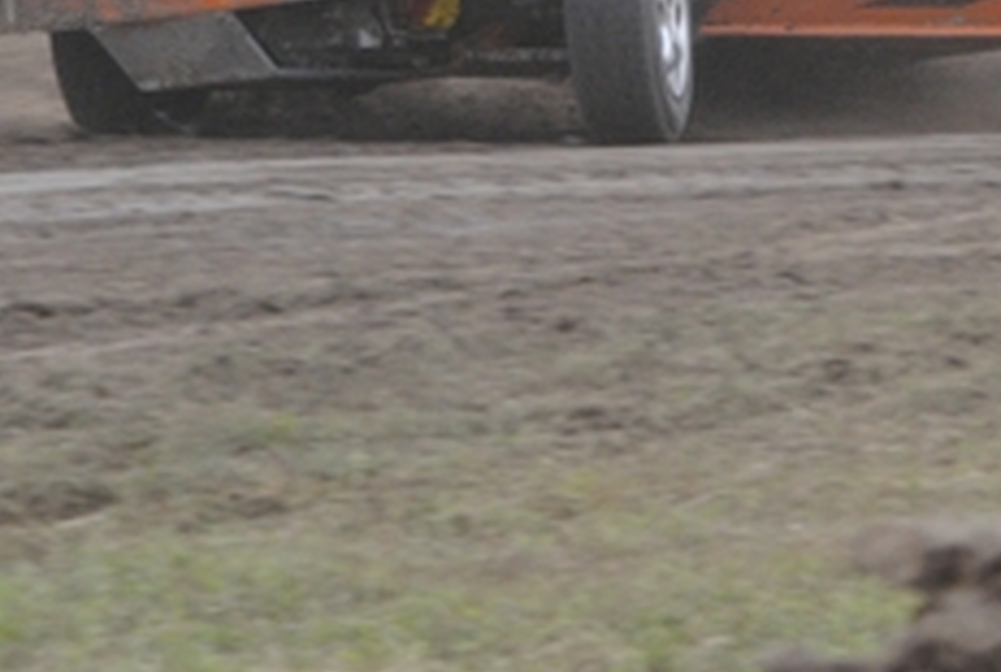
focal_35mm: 457
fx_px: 12732
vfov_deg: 3.0
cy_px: -208
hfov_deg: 4.5
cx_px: 641
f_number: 5.3
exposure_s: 1/320
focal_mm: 110
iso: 800
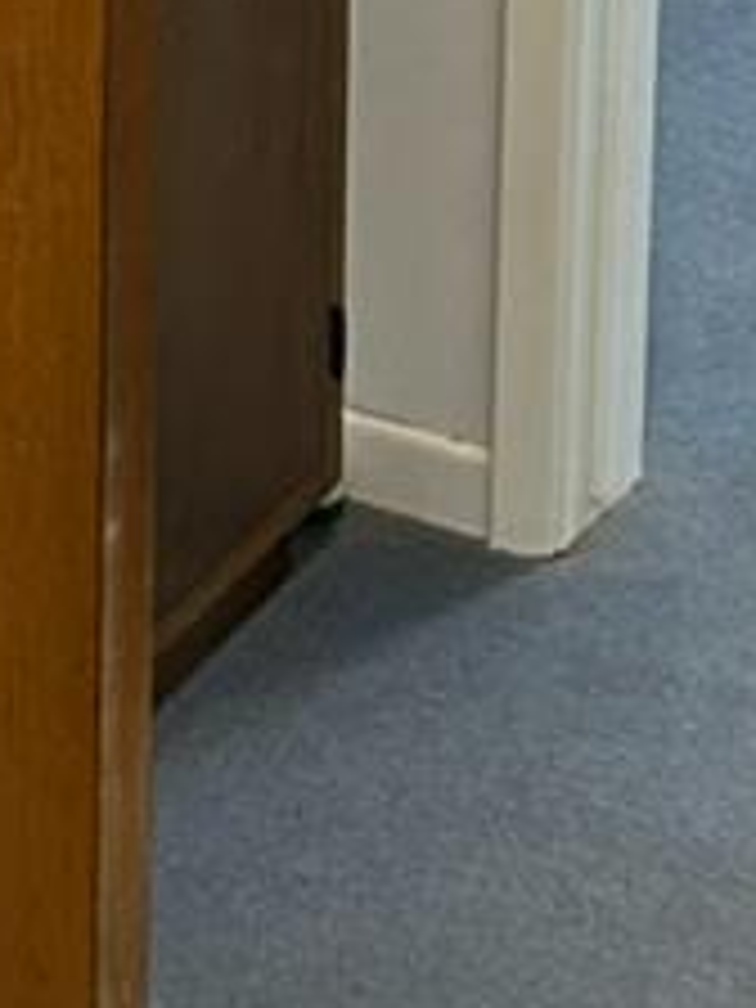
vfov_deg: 10.1
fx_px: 5067
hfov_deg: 8.5
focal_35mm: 174
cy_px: -1332
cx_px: -119
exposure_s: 1/60
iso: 160
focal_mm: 5.7
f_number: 1.5
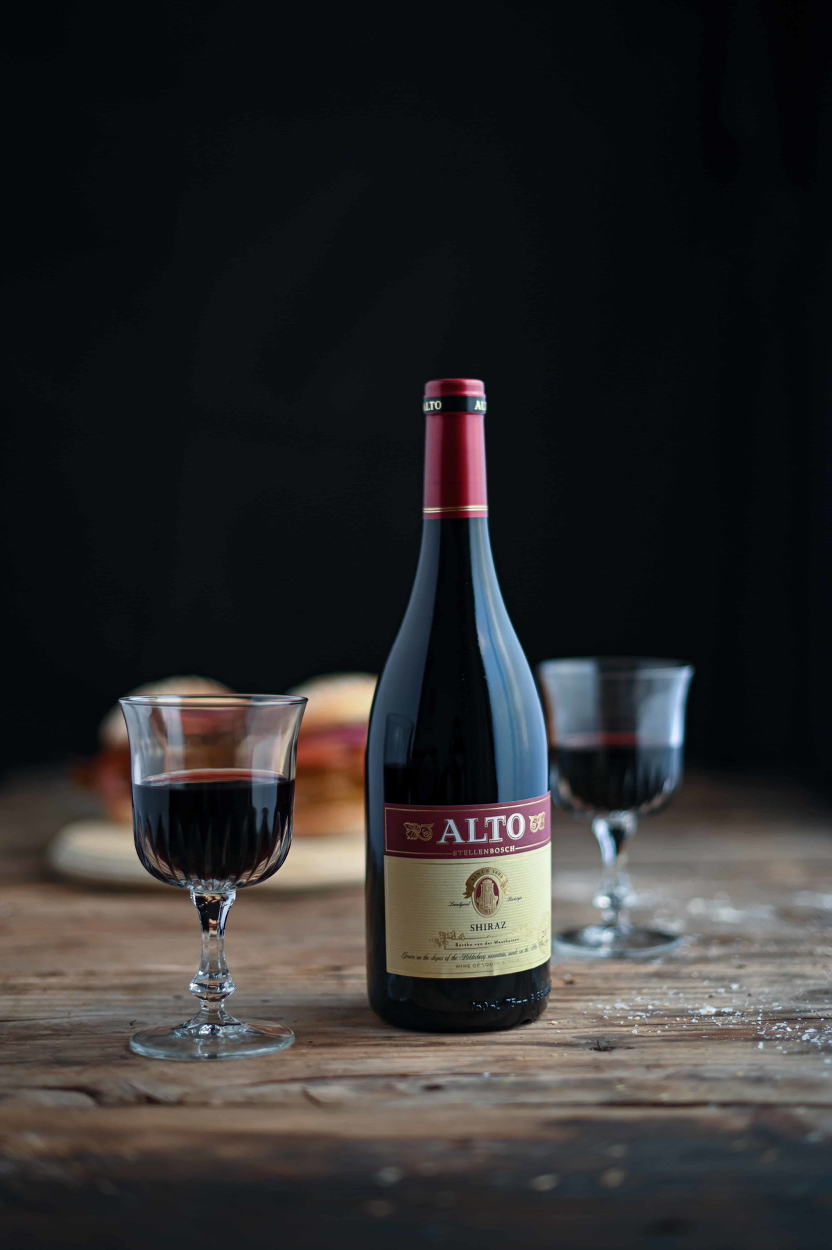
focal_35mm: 50
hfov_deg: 27.0
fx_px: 1736
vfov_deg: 39.6
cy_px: 625
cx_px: 416
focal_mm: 50
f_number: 1.8
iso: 125
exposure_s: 1/200
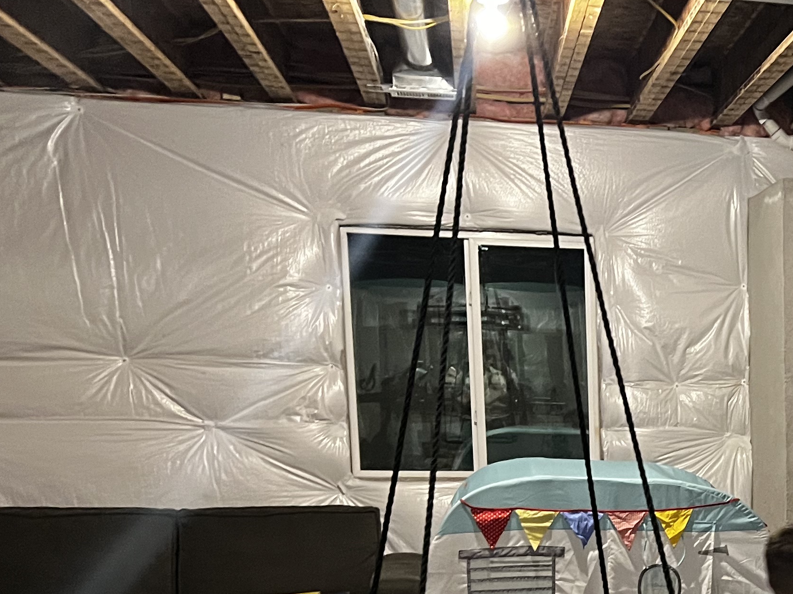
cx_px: 898
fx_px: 1443
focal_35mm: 63
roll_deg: -0.6
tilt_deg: -12.0
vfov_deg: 22.0
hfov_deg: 27.7
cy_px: 660
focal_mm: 5.7
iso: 640
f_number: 1.5
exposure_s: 1/30
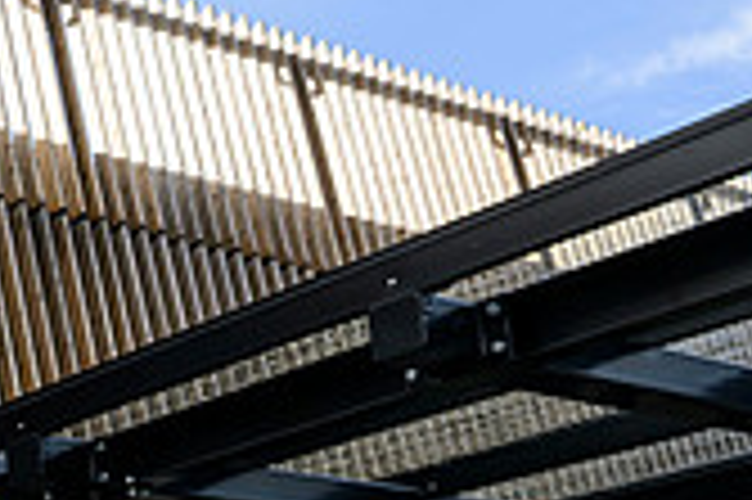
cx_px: -522
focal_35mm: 87
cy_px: 561
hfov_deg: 19.0
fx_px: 1816
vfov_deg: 15.2
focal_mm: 25
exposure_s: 1/160
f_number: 11
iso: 160
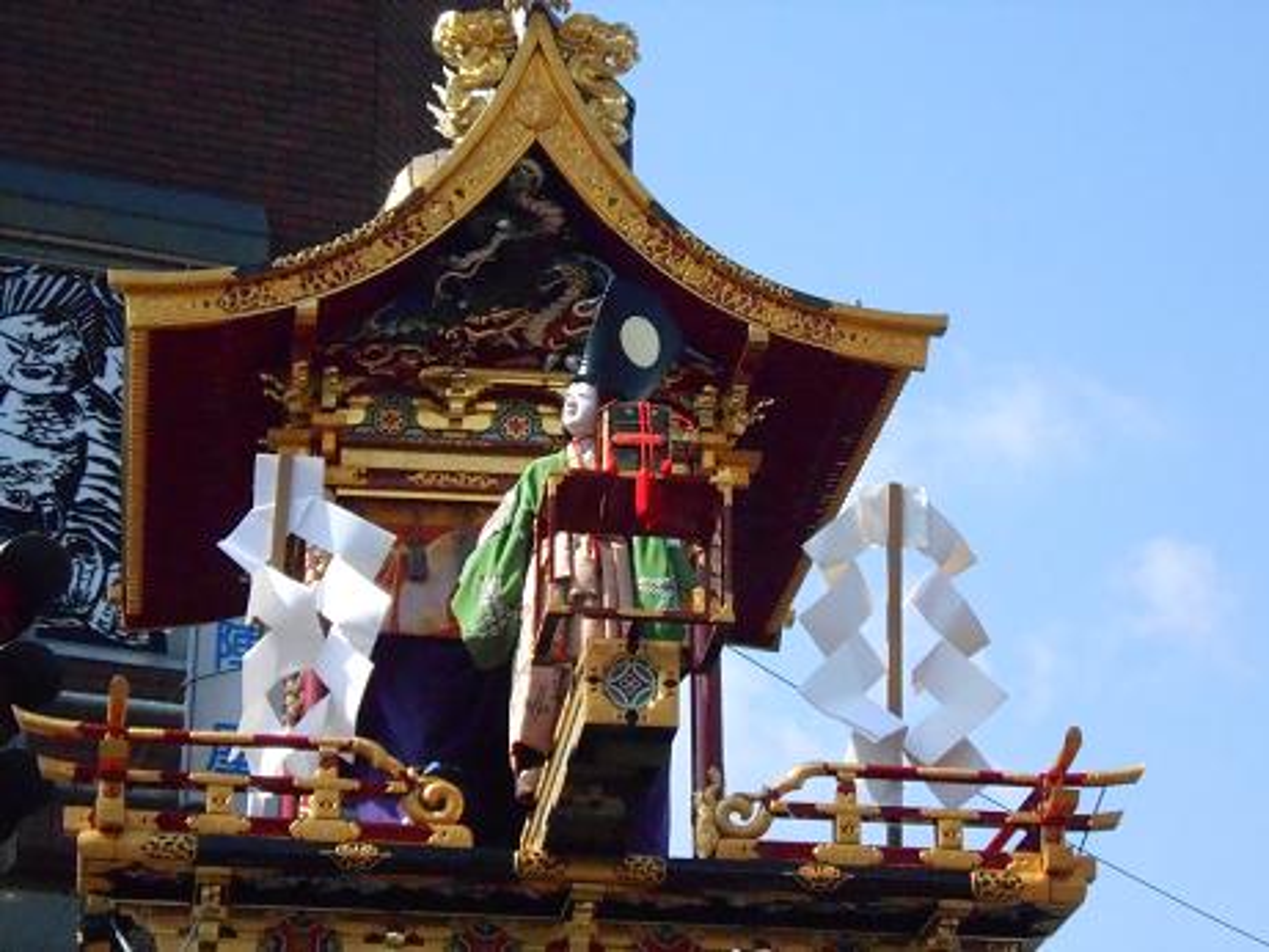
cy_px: 476
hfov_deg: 18.7
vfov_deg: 14.1
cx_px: 634
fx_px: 3850
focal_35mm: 105
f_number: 15.8
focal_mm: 18.7
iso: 1600
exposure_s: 1/640
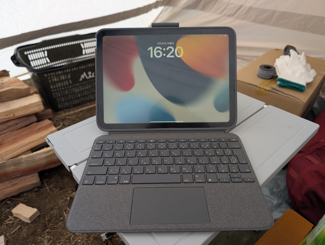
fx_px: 226
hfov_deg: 71.5
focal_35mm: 24
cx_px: 162
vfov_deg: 57.0
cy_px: 122
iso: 78
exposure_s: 1/51.5
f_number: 1.68
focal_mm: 6.9
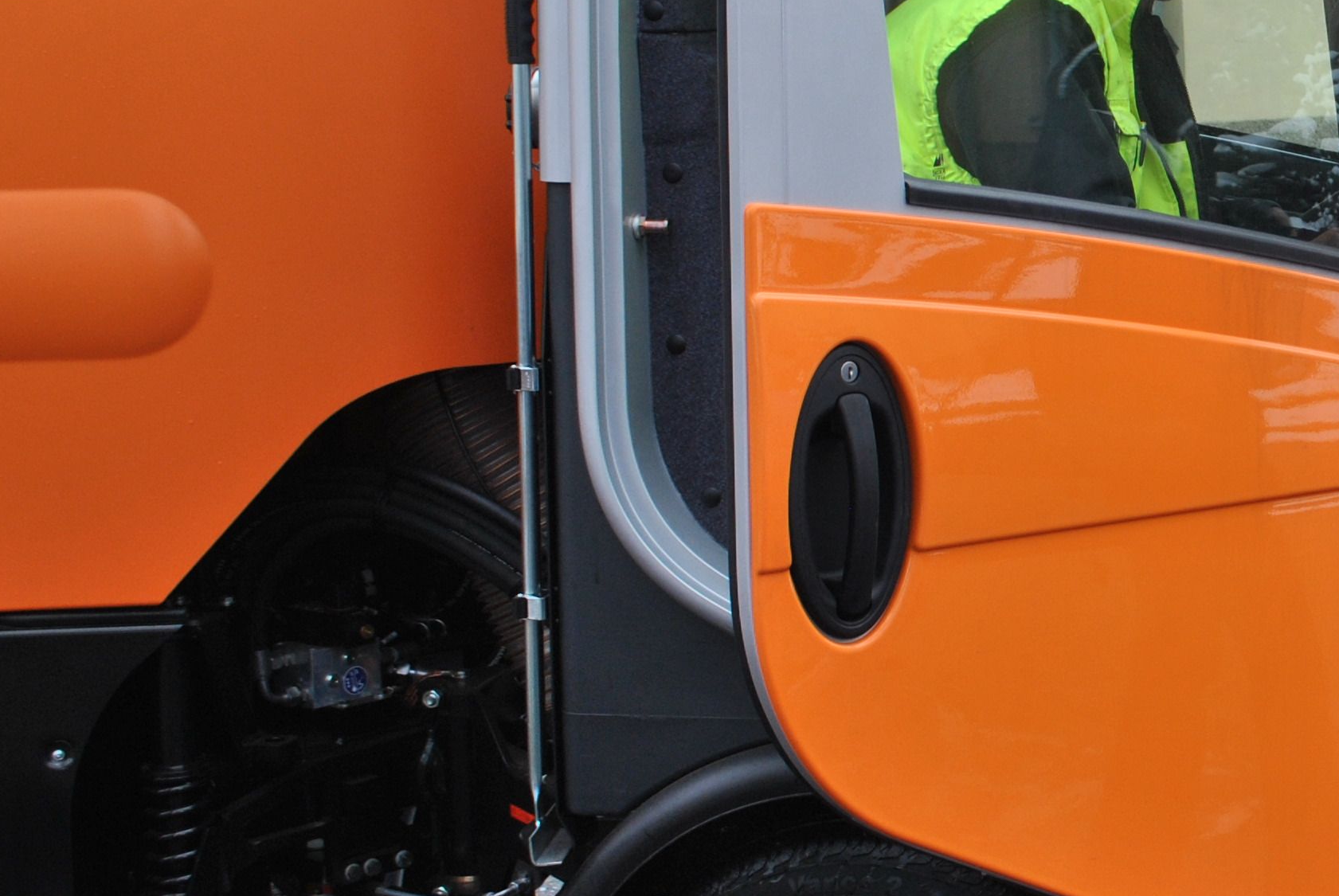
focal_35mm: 76
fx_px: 2830
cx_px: 1459
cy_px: 337
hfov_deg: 24.8
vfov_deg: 18.0
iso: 180
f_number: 5.6
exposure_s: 1/125
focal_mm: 22
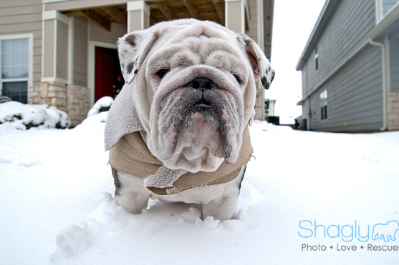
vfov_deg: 48.7
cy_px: 128
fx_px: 294
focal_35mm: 27
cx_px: 205
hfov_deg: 68.3
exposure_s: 1/400
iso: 100
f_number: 5
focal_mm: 17
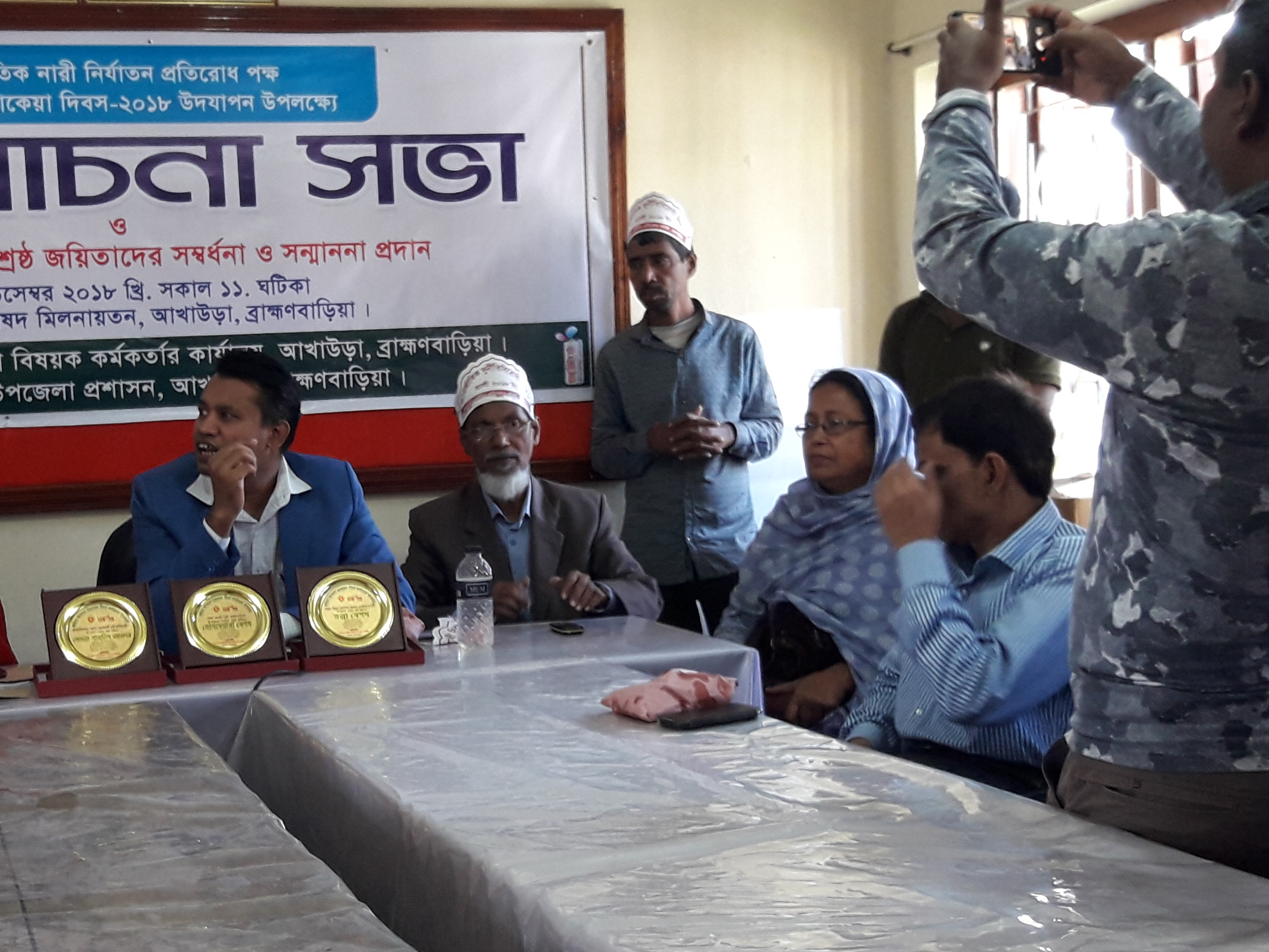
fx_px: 1980
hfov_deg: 35.2
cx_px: 413
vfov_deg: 27.0
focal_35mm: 54
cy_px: 515
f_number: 1.9
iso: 100
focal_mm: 3.7
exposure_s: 1/33
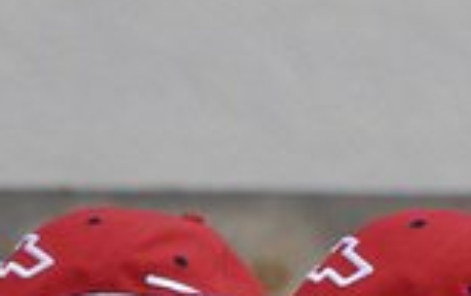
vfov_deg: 1.3
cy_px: 621
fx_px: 12722
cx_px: 157
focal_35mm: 990
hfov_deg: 2.1
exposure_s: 1/250
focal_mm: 160
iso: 400
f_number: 8
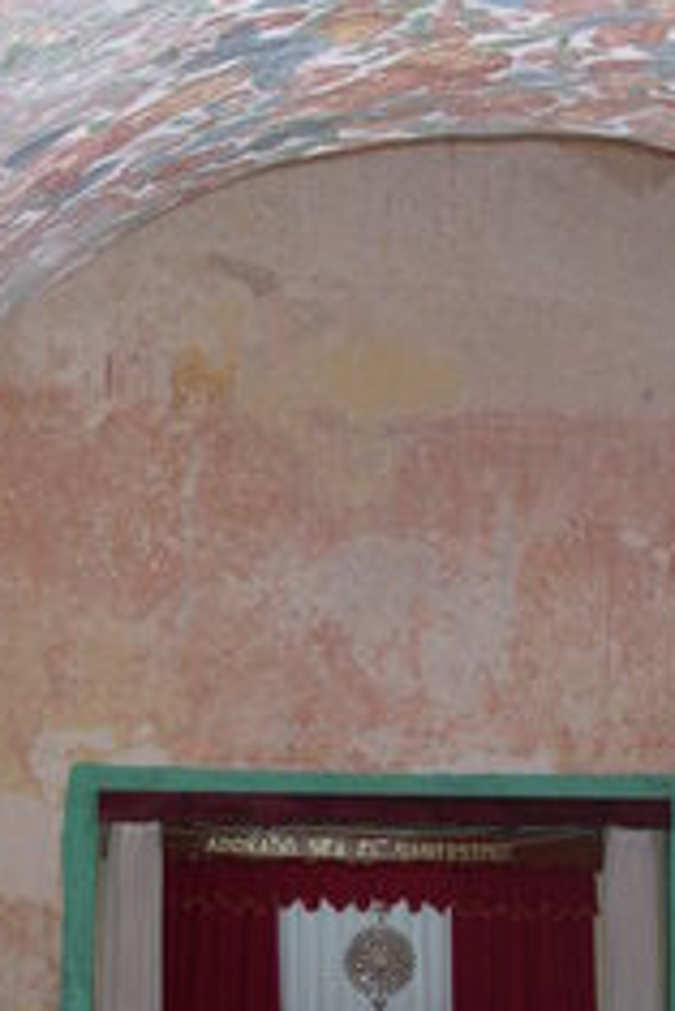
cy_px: 798
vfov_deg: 23.6
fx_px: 2387
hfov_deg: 16.0
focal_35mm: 85
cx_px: 537
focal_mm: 7.8
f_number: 2.8
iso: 200
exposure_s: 1/40
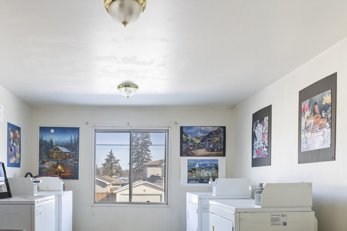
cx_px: 118
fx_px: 270
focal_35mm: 28
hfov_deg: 63.9
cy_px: 181
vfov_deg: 44.4
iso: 640
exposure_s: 1/20
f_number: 8
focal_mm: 17
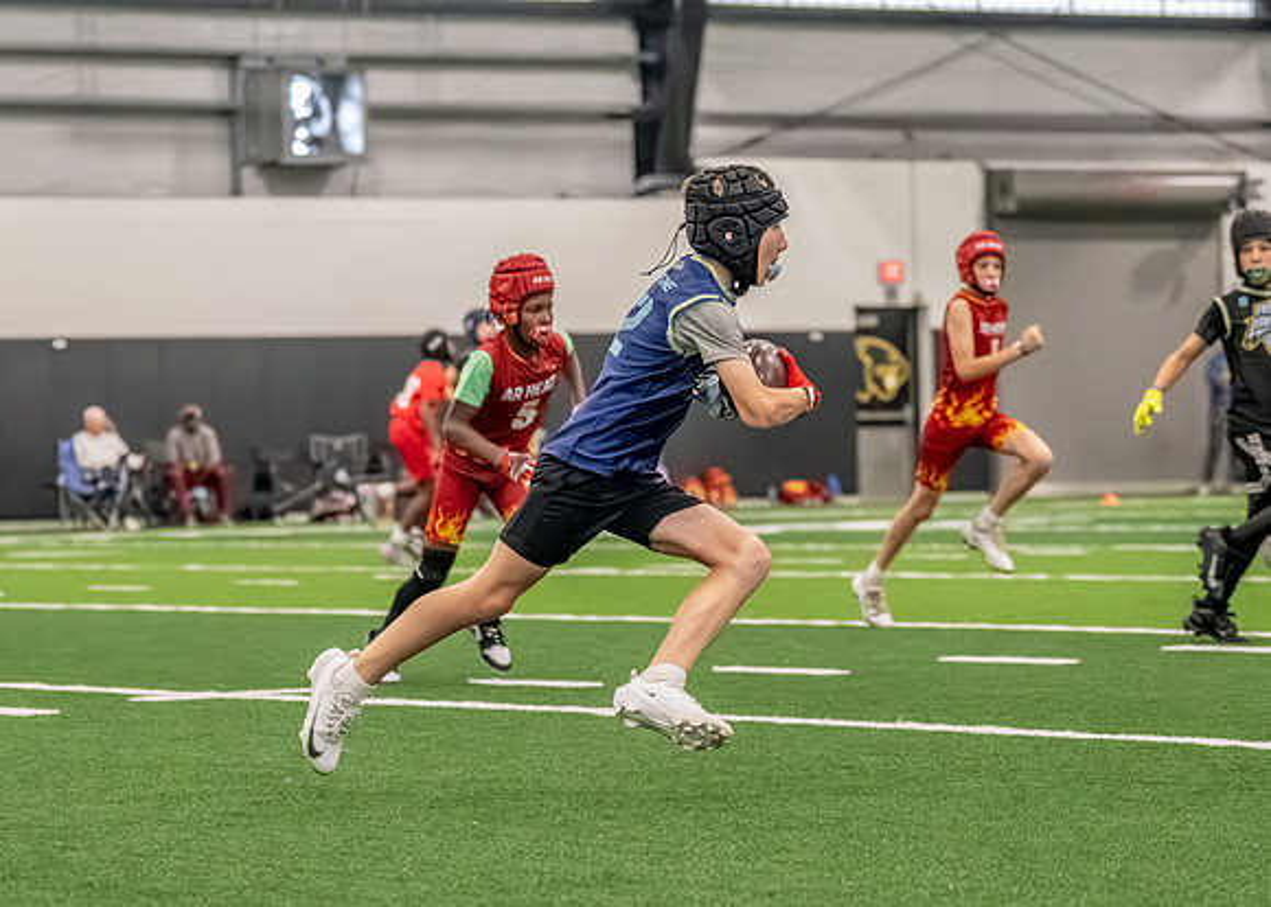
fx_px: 5404
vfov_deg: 9.6
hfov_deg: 13.4
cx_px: 580
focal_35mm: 150
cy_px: 388
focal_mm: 76
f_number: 2.8
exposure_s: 1/1000
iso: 6400
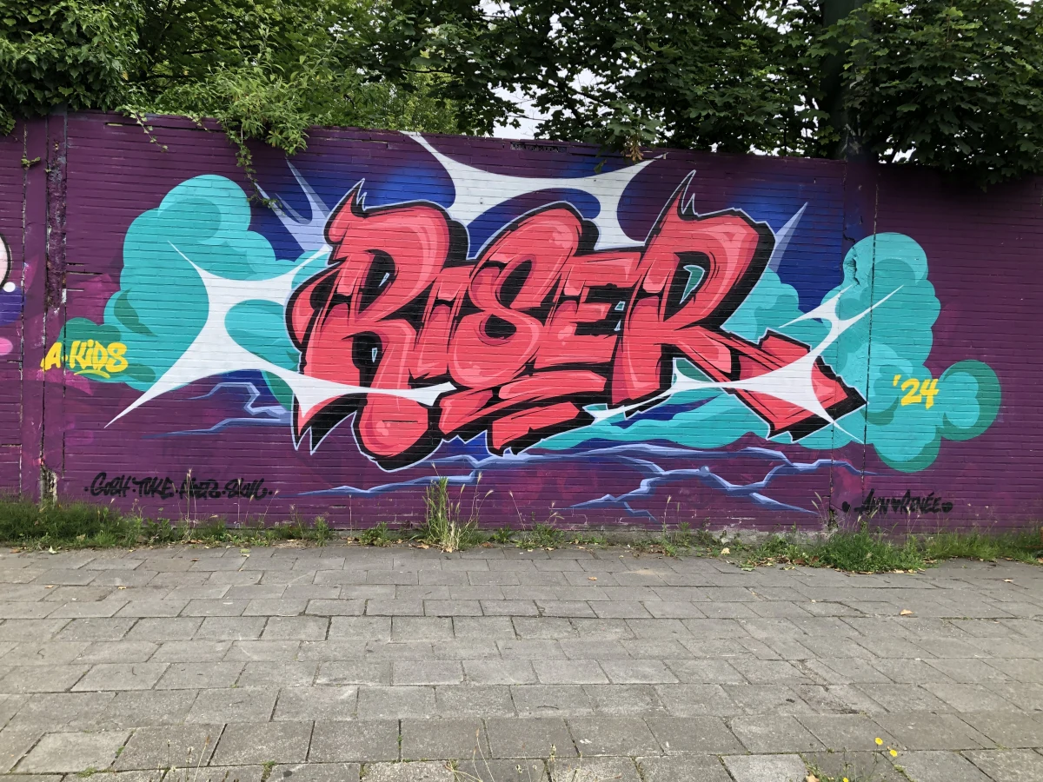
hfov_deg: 63.4
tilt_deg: +0.3
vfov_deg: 49.7
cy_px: 391
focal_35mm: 28
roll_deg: -1.3
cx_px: 522
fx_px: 844
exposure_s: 1/120
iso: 20
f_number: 1.8
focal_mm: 4
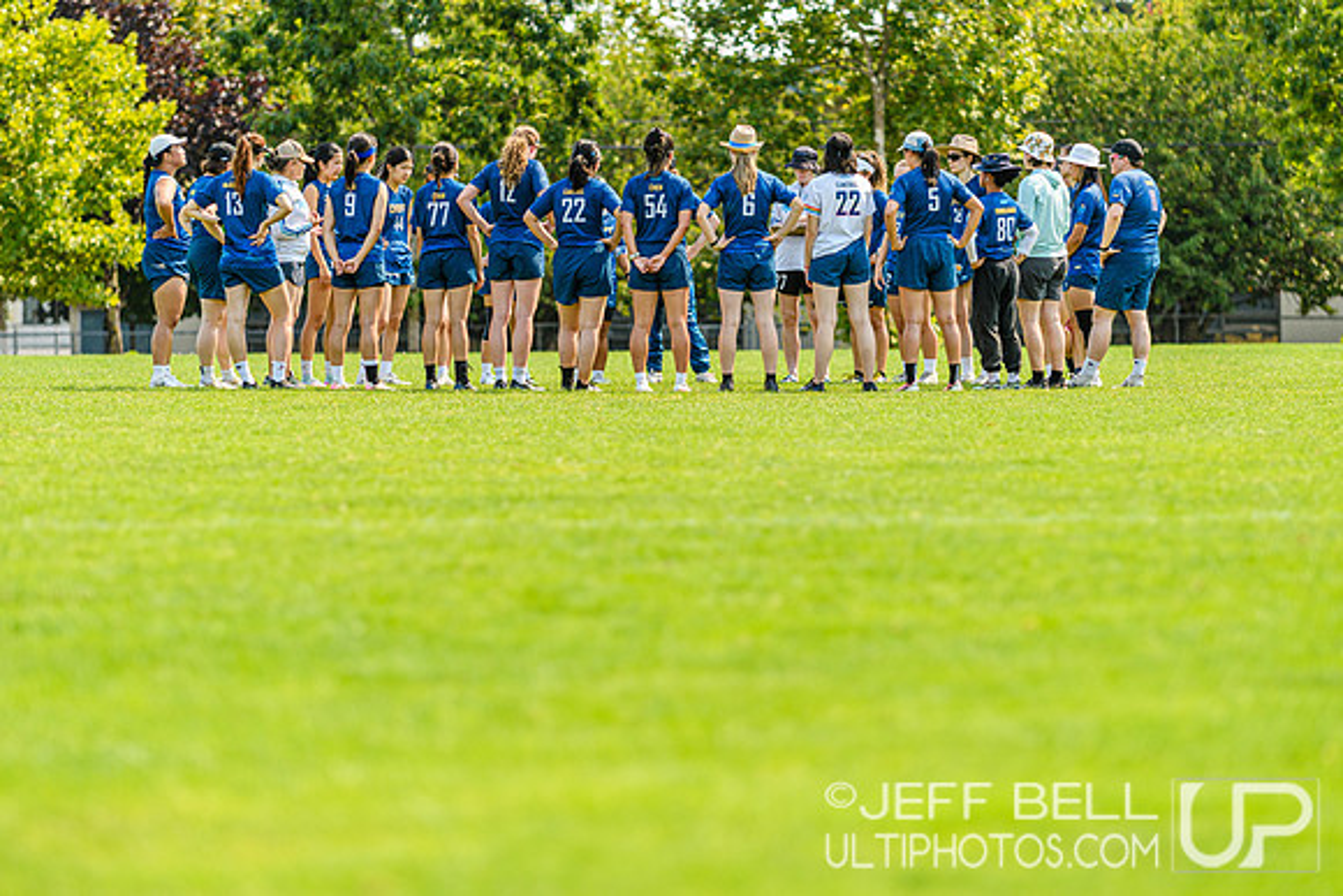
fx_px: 8395
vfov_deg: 6.1
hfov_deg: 9.1
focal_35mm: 225
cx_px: 672
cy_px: 448
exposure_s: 1/1600
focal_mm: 150
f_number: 2.8
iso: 100
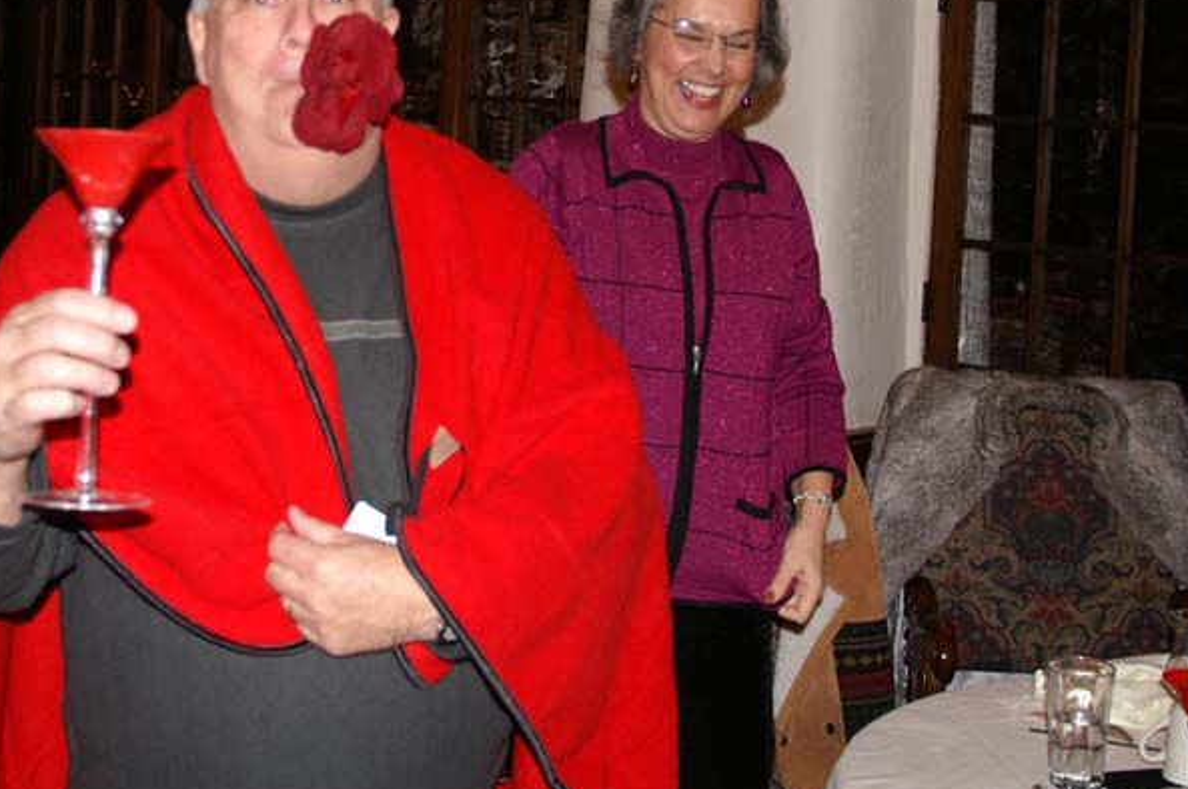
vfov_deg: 23.3
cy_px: 123
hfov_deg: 34.9
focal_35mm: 57
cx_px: 439
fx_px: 1879
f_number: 3.5
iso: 200
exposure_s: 1/60
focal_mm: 22
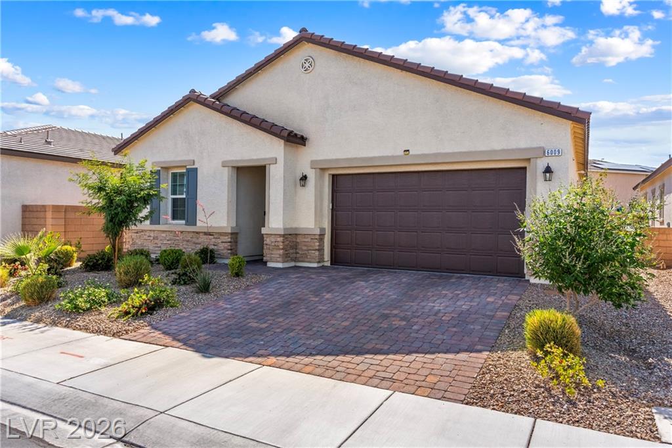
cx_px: 336
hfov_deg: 73.8
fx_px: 448
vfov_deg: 53.1
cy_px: 224
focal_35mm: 24
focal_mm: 24
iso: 400
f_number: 5
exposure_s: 1/8000
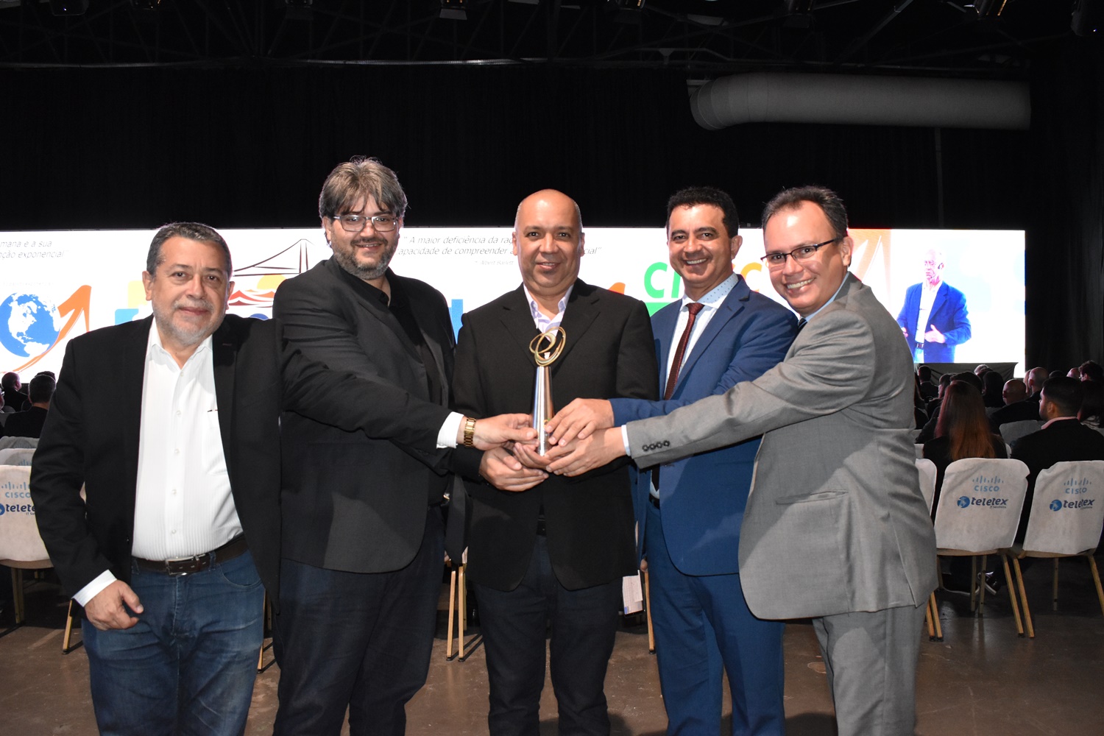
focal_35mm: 30
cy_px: 368
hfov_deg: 61.9
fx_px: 920
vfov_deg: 43.6
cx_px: 552
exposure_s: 1/80
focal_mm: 20
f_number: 5
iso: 3200
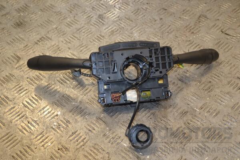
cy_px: 80
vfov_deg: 22.6
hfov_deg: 33.4
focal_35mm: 60
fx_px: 400
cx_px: 120
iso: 360
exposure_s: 1/125
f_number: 5.3
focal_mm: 40
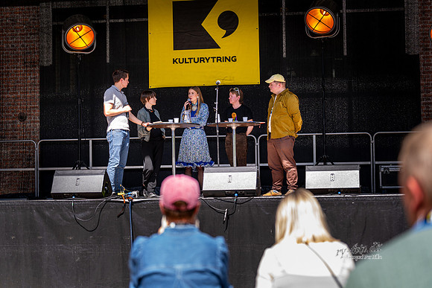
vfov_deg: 17.3
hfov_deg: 25.7
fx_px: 948
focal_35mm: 79
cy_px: 144
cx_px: 216
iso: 64
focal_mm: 79
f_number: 2.8
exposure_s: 1/400
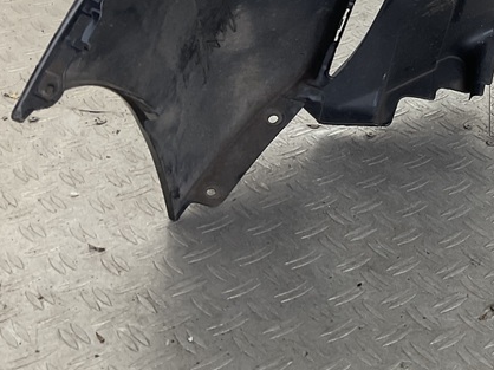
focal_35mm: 70
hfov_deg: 25.6
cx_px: 552
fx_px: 998
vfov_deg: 20.2
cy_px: -15
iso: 32
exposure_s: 1/120
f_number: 1.8
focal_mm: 3
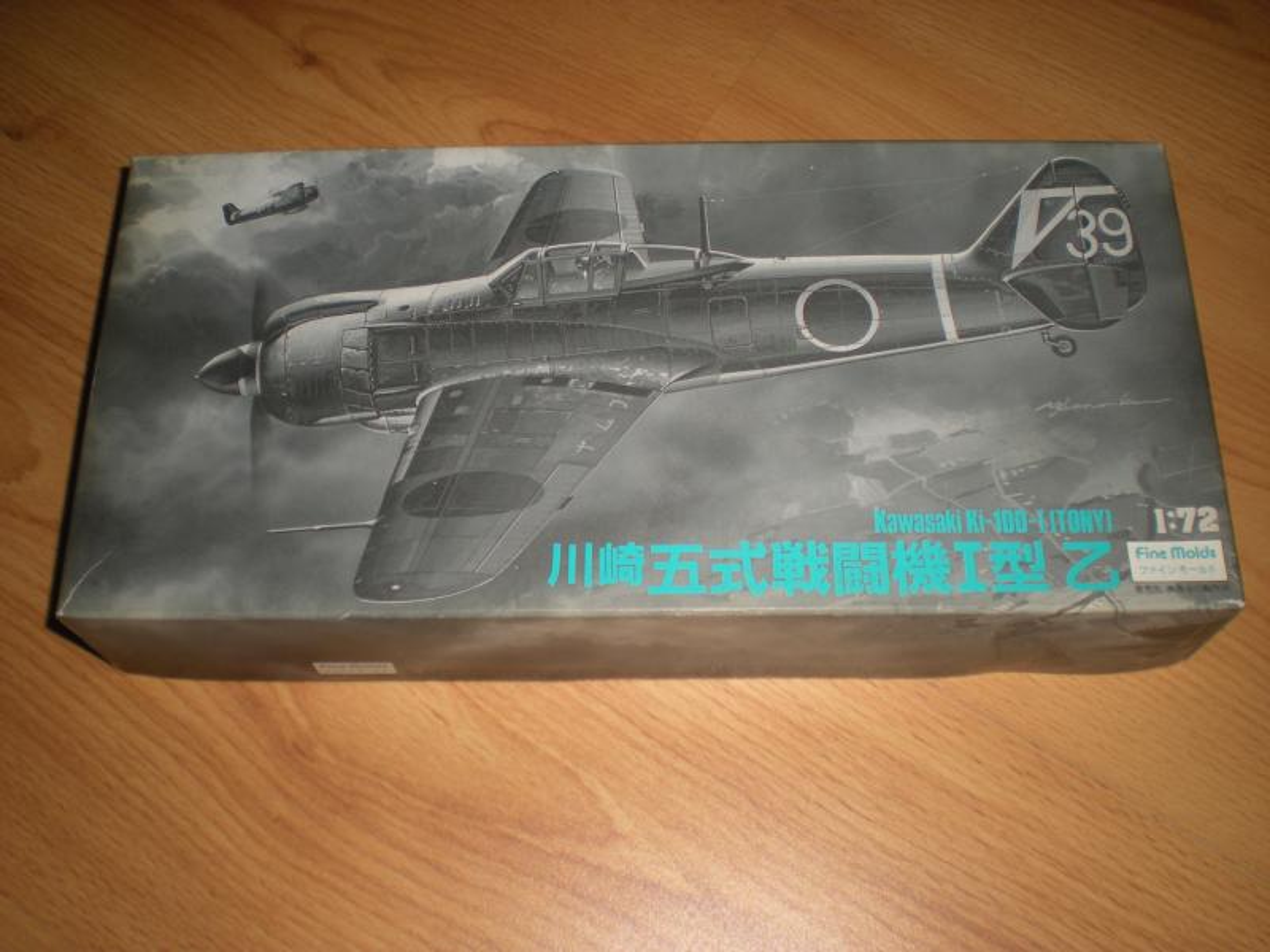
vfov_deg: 37.7
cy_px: 476
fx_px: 1394
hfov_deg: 49.0
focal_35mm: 38
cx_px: 635
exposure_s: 1/60
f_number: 3.1
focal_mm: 6.3
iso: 64
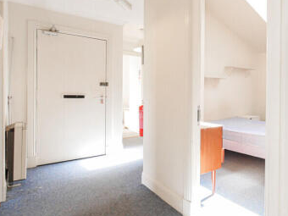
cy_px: 100
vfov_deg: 56.8
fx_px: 200
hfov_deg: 67.3
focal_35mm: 24
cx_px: 214
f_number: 4
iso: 500
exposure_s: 1/60
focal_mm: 7
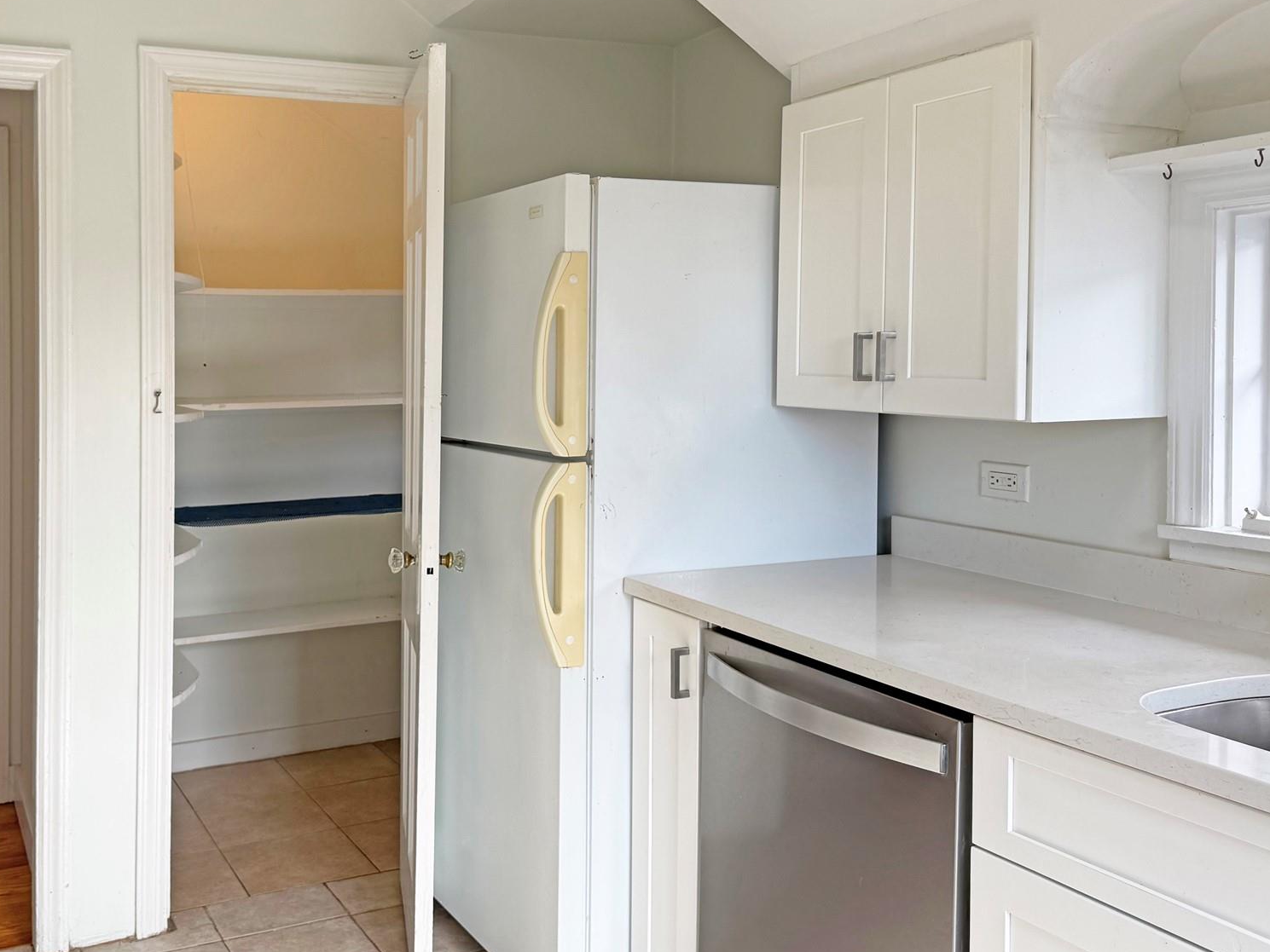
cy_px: 410
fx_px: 1211
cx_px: 484
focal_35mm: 33
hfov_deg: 54.8
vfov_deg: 42.9
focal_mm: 6.76
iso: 80
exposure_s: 1/377
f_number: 1.78
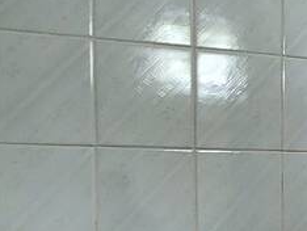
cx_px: 773
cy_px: 198
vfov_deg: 18.2
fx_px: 710
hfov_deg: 14.2
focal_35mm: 80
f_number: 2.2
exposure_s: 1/30
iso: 320
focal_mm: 2.2
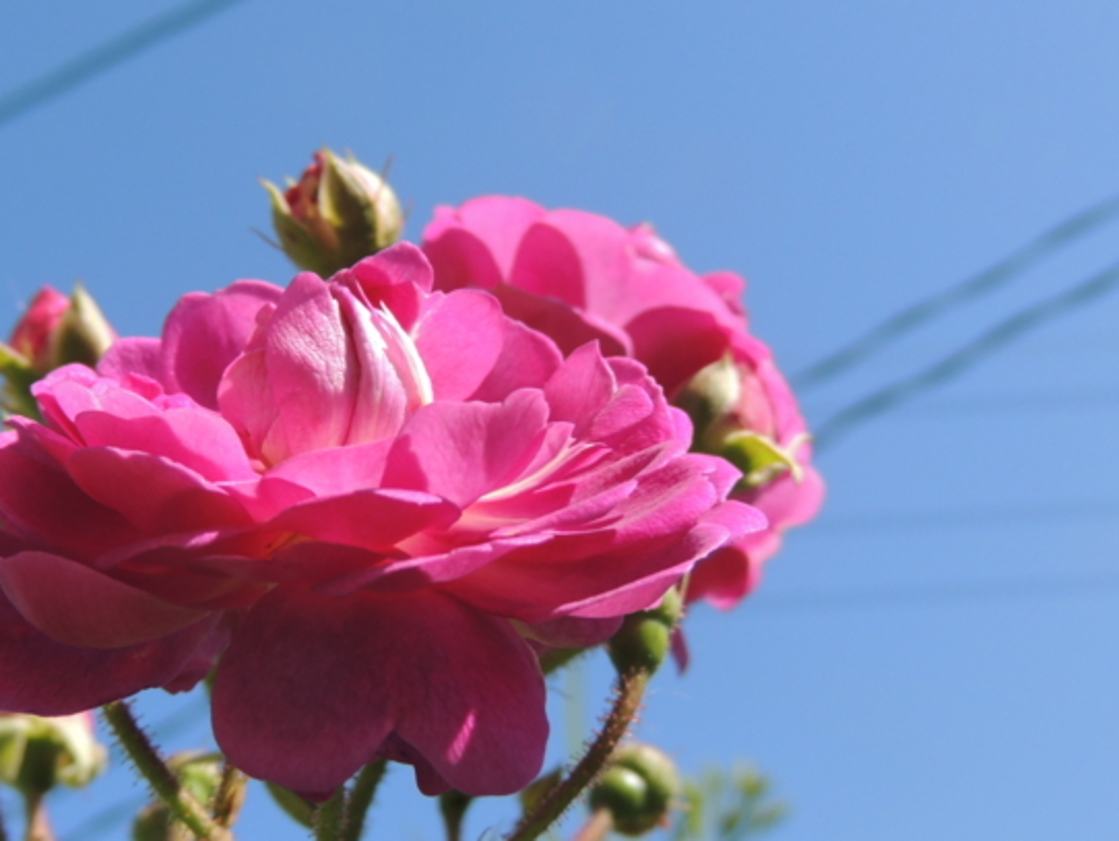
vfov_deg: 24.8
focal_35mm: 59
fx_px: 1908
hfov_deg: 32.5
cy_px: 417
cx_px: 427
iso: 100
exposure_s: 1/800
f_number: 3.3
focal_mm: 7.1
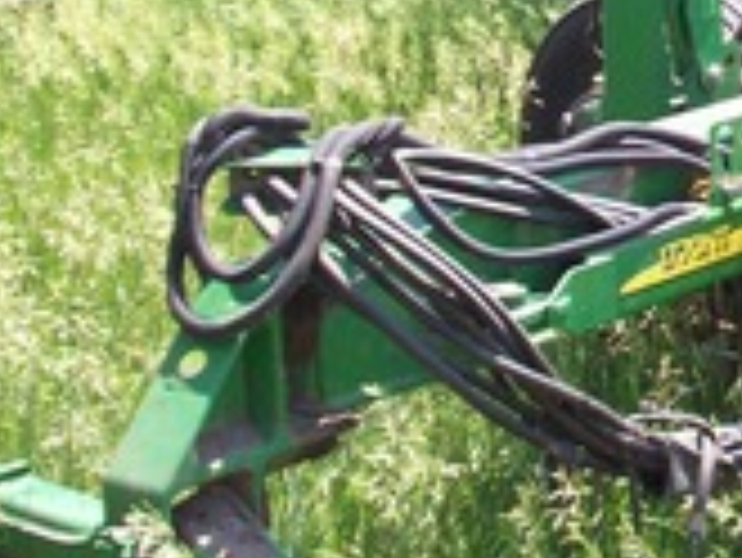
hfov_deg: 15.3
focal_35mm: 122
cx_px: 998
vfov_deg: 11.9
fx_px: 2617
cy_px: -76
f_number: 2.8
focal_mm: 6.2
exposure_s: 1/306
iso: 80
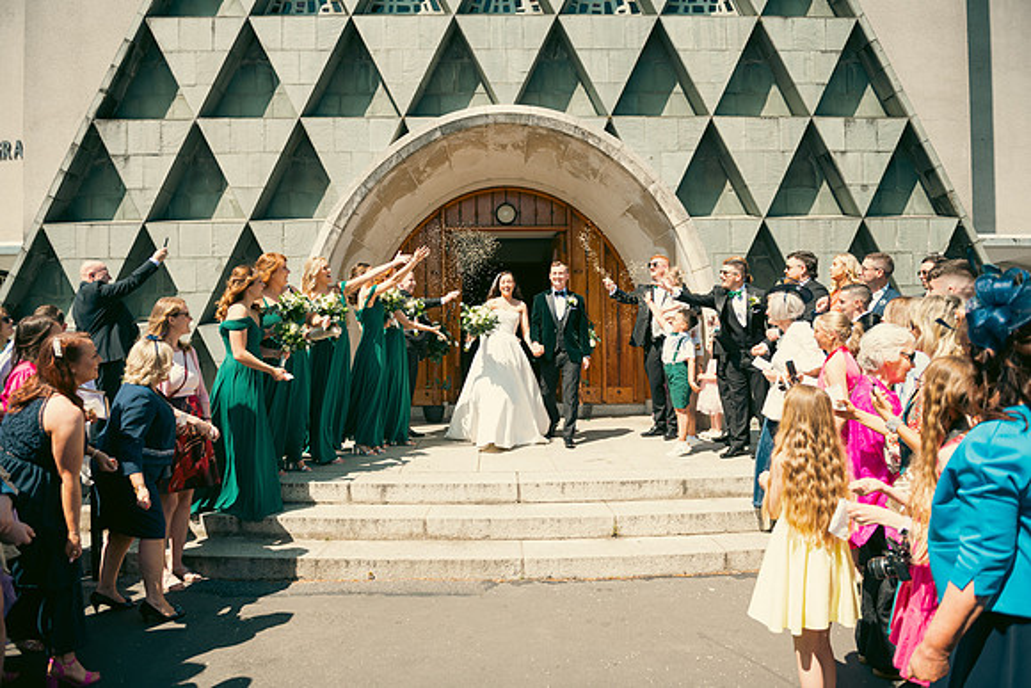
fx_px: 687
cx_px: 516
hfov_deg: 73.7
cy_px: 344
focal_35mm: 24
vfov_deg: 53.2
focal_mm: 24
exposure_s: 1/800
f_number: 3.5
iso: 100
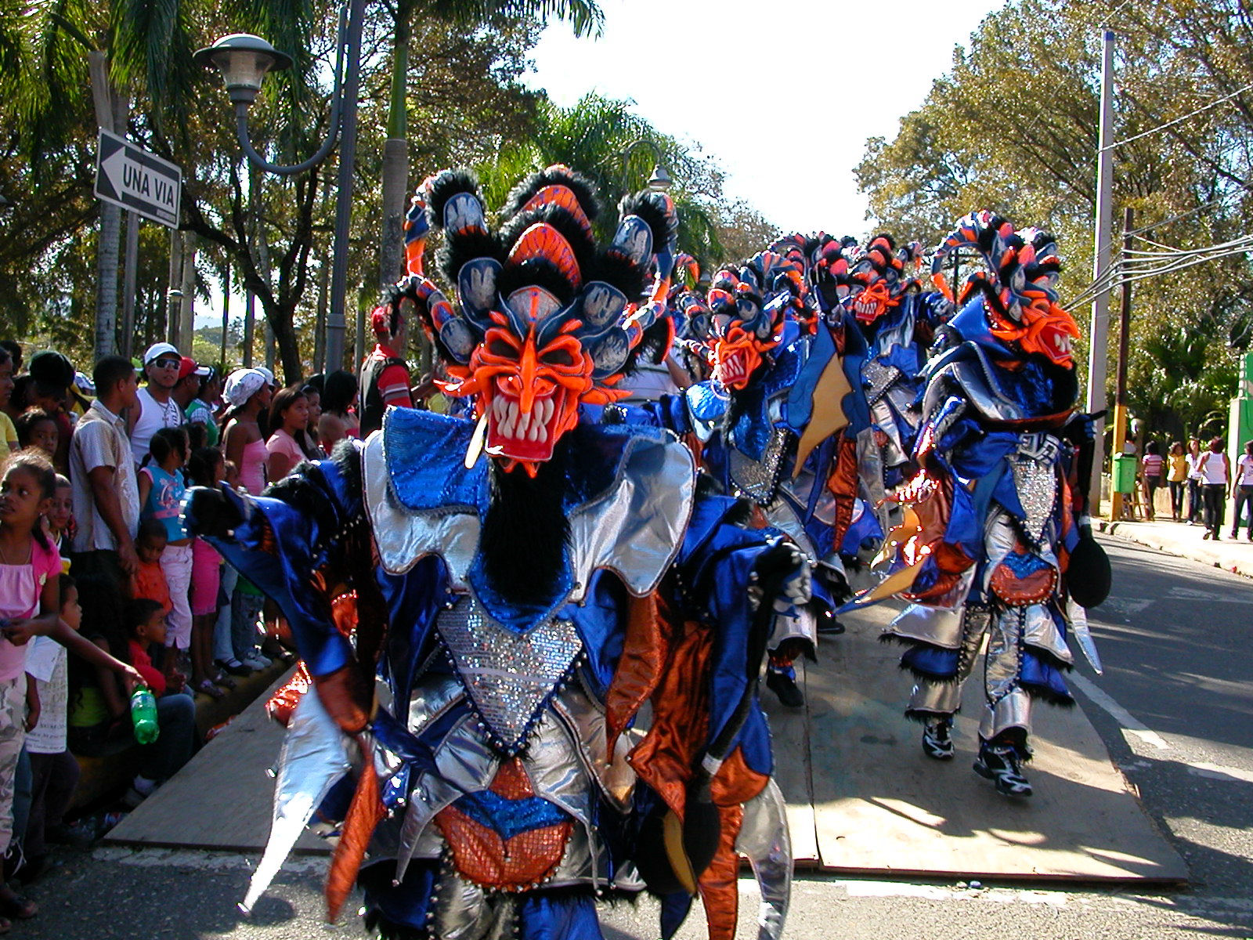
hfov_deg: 50.1
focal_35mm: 37
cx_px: 626
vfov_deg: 38.7
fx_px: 1339
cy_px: 470
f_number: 4.5
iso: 100
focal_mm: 5.6
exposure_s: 1/186
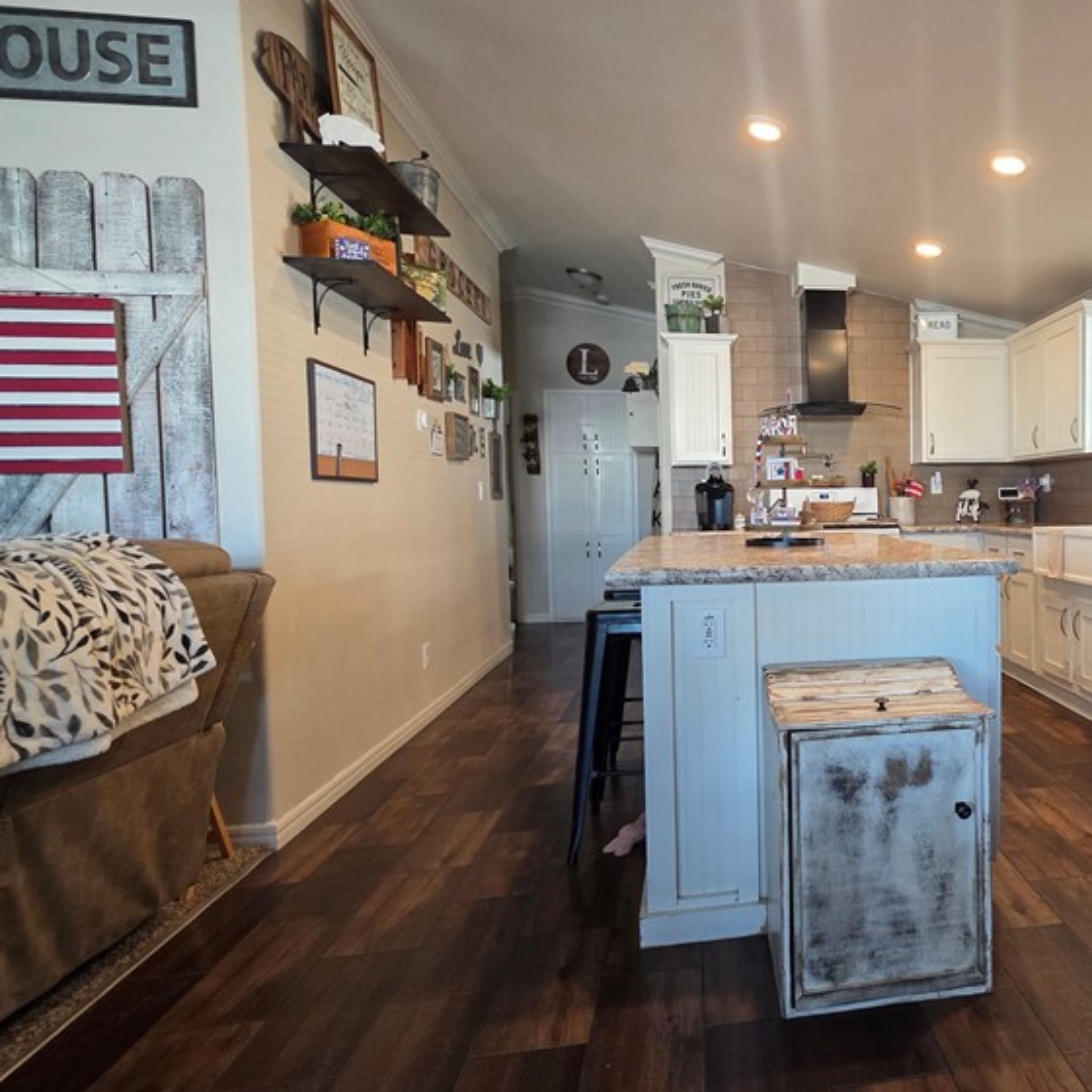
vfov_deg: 72.1
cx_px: 838
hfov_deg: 66.9
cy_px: 511
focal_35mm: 21
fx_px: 749
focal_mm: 2.2
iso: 400
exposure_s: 1/60
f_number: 1.9
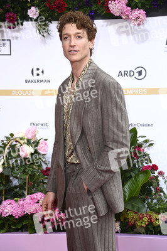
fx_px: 683
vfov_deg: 20.8
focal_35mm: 98
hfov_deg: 13.9
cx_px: 84
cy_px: 126
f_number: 5.6
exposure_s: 1/250
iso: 640
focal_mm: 98
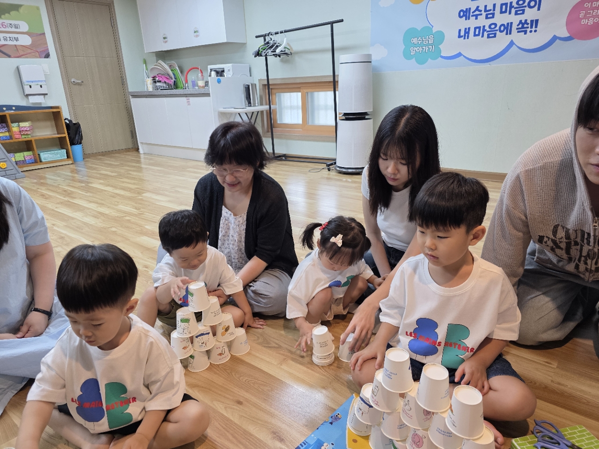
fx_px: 398
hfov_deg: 73.9
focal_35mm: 23
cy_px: 224
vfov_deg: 58.9
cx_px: 300
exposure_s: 1/120
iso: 125
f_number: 1.7
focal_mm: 6.3
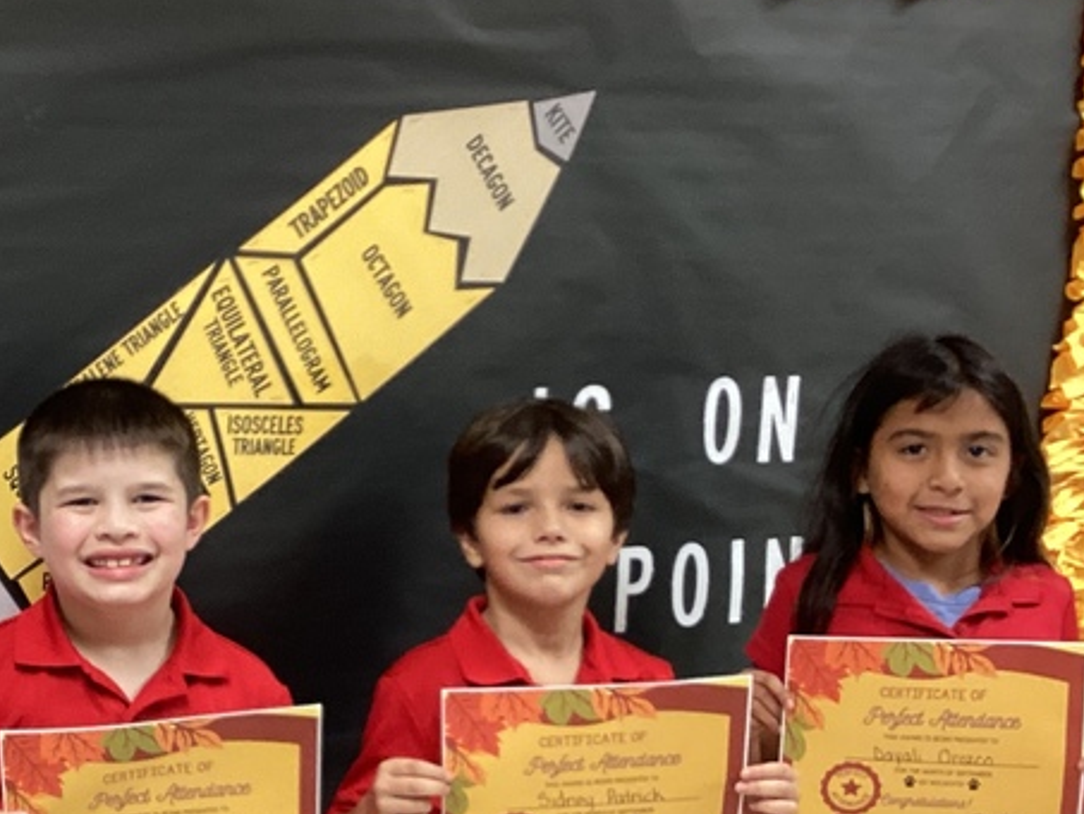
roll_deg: -0.2
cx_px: 129
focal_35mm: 70
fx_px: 2193
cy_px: 618
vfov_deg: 20.8
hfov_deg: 26.9
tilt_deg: -12.0
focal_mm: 3.3
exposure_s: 1/50
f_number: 2.4
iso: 125
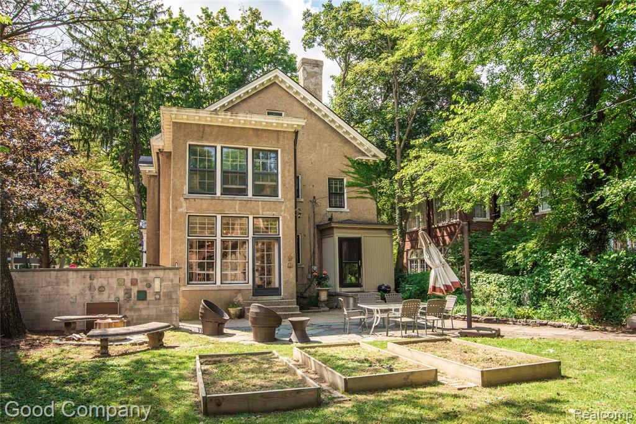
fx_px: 406
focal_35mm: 23
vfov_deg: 55.1
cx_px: 318
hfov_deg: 76.1
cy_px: 212
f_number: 11
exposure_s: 1/200
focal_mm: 23
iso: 200
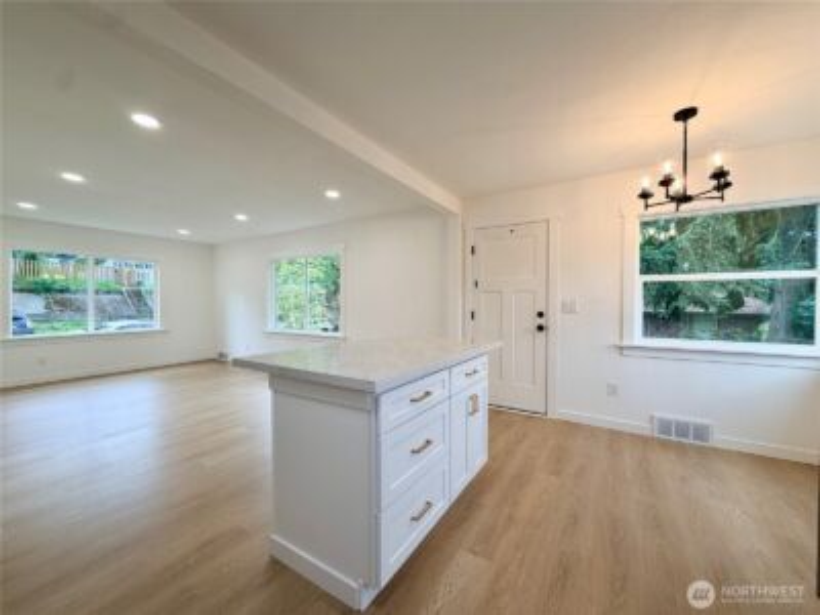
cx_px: 410
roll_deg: -0.1
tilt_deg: +1.1
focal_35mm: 14
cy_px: 308
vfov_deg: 85.7
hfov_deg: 102.1
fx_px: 332
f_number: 2.2
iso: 64
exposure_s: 1/120
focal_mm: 2.22
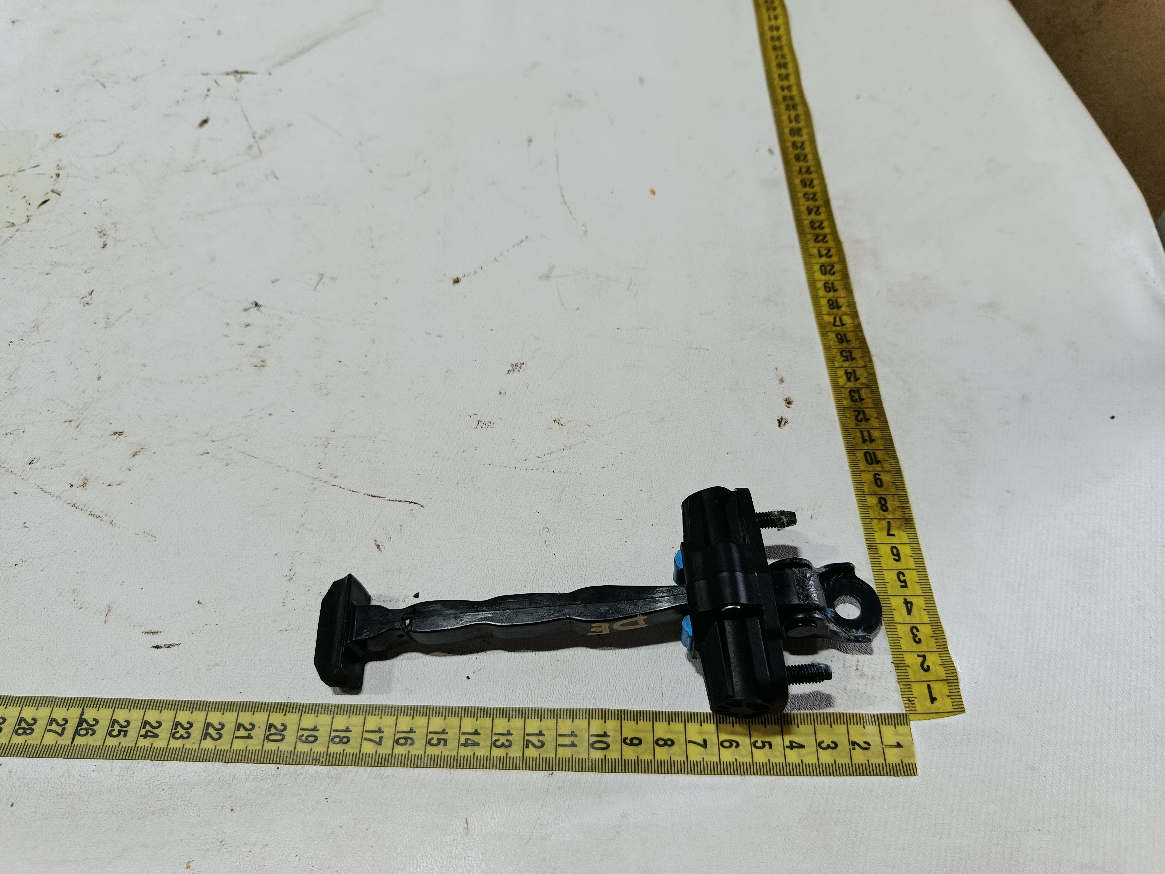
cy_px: 437
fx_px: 808
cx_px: 582
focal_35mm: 24
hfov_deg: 71.6
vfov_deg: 56.8
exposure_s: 1/120
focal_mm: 5.24
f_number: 1.7
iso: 146
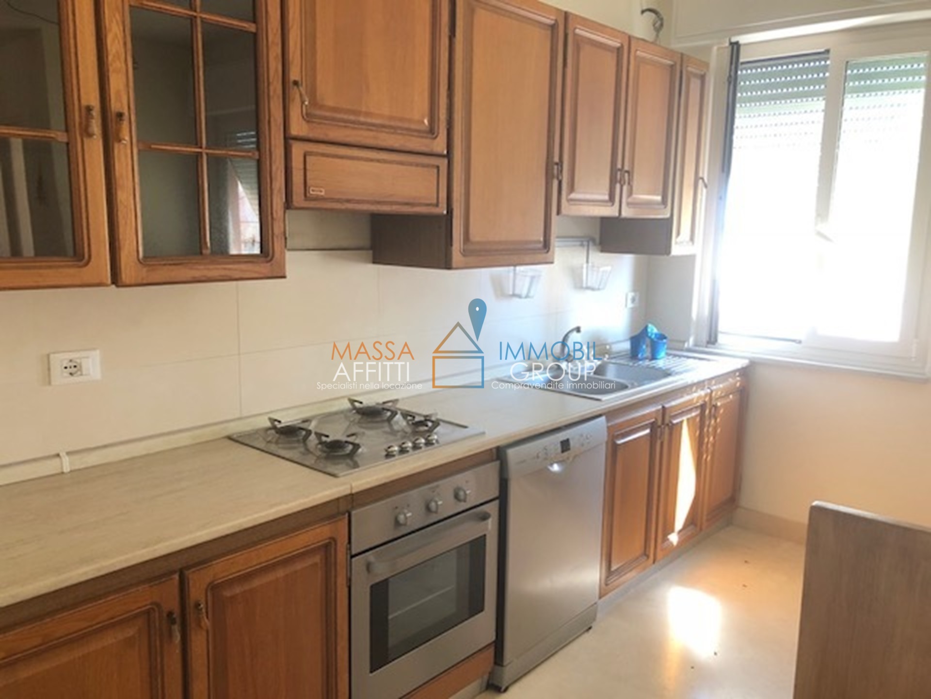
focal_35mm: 28
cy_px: 350
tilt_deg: -9.9
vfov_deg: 49.7
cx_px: 466
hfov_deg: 63.4
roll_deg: -1.4
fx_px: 753
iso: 32
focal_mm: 3.99
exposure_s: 1/24
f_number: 1.8
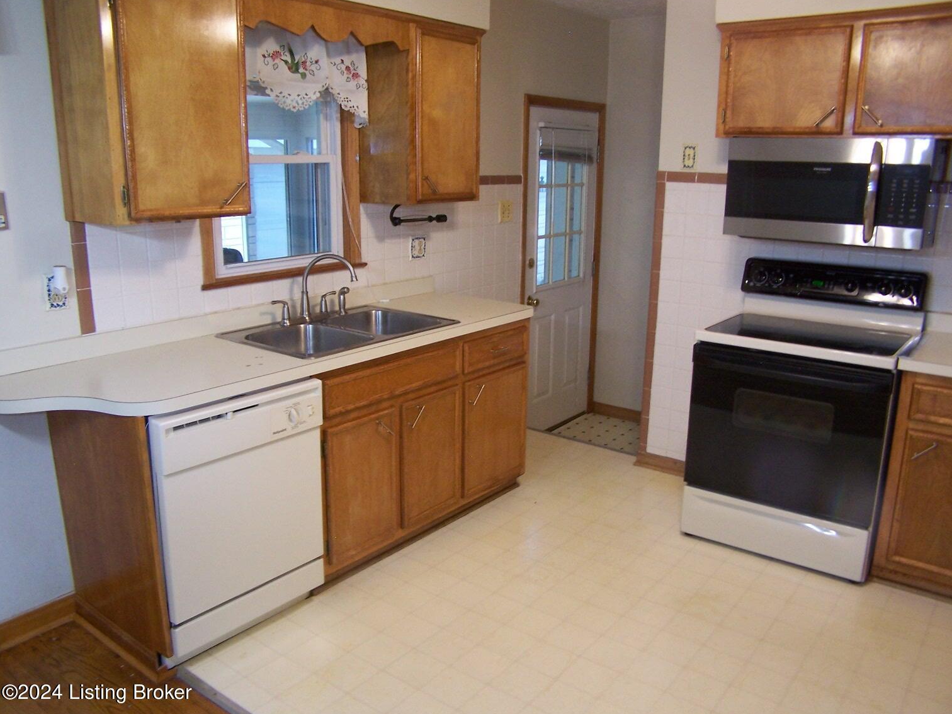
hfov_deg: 47.9
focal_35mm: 39
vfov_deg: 36.8
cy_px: 358
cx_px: 487
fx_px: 1073
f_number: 2.8
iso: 140
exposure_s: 1/20
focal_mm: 6.3
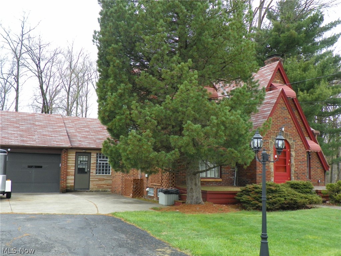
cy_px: 128
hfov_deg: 46.8
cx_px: 170
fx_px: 394
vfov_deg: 36.0
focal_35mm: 40
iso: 64
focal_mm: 7.1
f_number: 3.2
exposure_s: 1/125
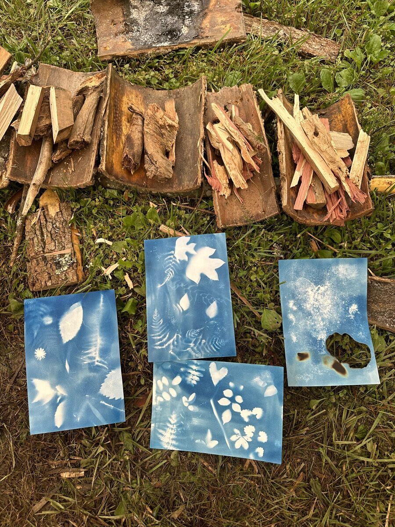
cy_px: 264
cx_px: 198
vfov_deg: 71.6
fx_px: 365
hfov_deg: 56.8
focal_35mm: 24
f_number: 1.78
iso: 80
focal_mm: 6.86
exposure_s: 1/529
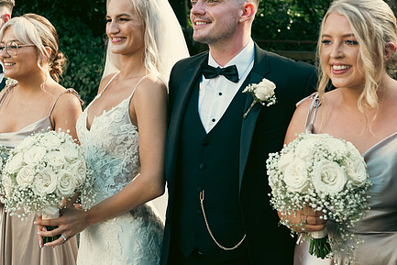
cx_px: 152
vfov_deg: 18.2
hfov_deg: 26.9
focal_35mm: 75
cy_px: 97
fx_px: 827
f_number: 6.3
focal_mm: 56
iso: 320
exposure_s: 1/160
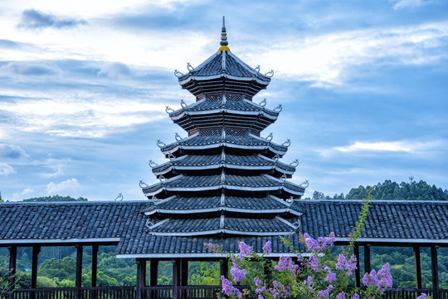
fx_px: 1058
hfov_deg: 23.9
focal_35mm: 85
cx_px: 224
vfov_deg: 16.1
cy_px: 150
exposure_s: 1/50
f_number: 8
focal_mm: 85
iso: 500
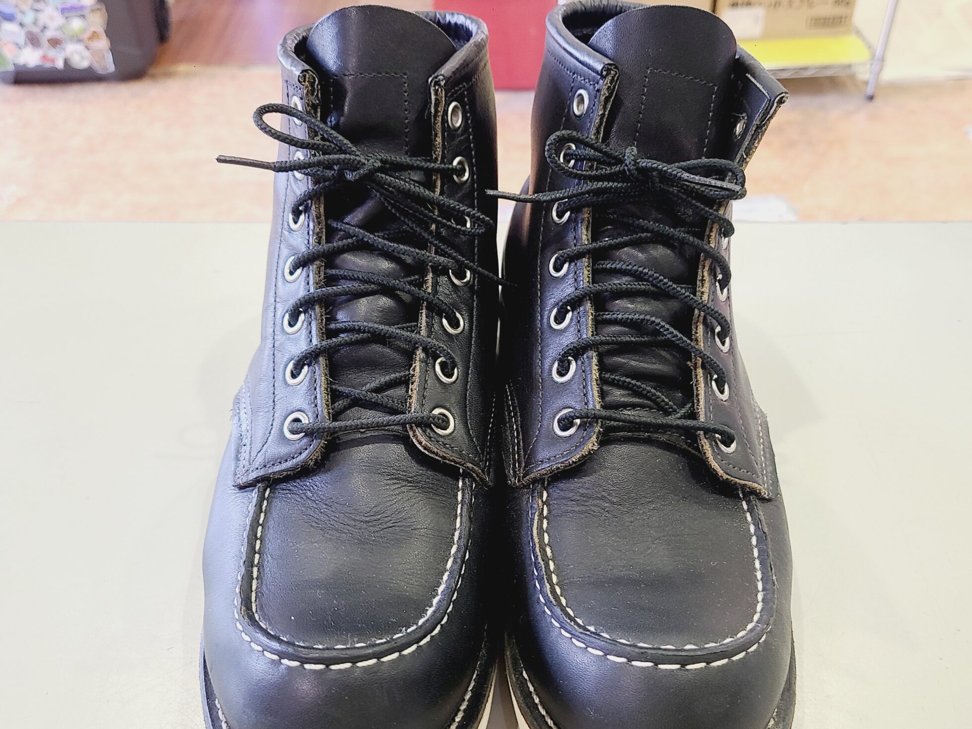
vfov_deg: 41.7
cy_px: 402
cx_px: 473
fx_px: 955
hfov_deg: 54.0
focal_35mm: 34
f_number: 1.8
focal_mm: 5.4
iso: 125
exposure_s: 1/50
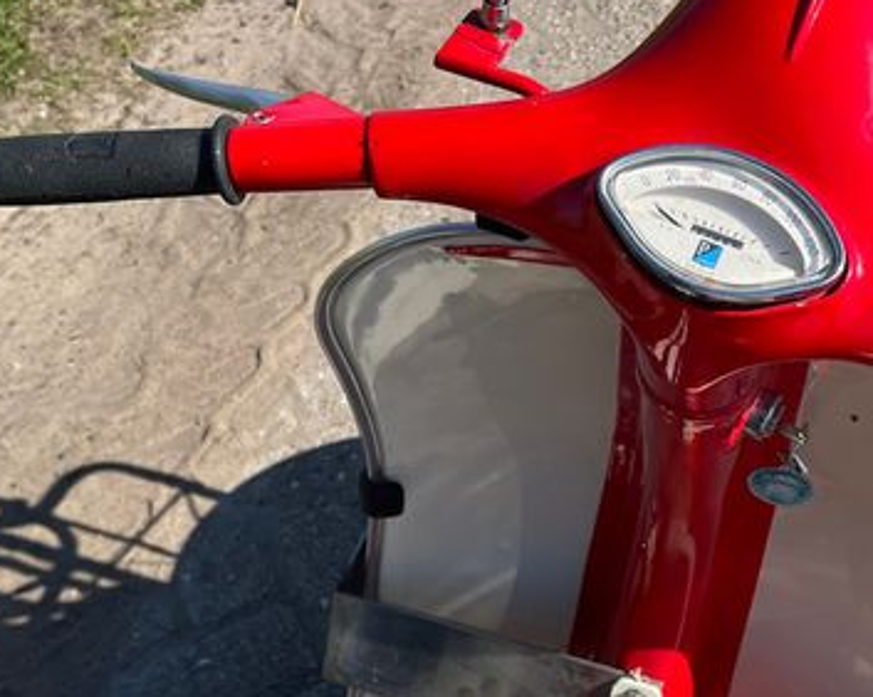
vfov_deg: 32.7
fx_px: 1188
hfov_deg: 39.1
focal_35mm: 46
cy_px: 326
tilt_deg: -48.7
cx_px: 675
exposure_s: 1/2571
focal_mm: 5.1
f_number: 1.6
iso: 50
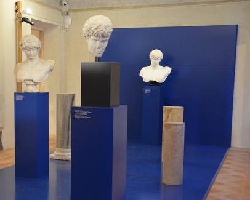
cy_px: 115
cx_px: 86
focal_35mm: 54
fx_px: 400
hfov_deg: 34.5
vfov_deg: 28.1
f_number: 4
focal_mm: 26
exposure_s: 1/20
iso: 3200
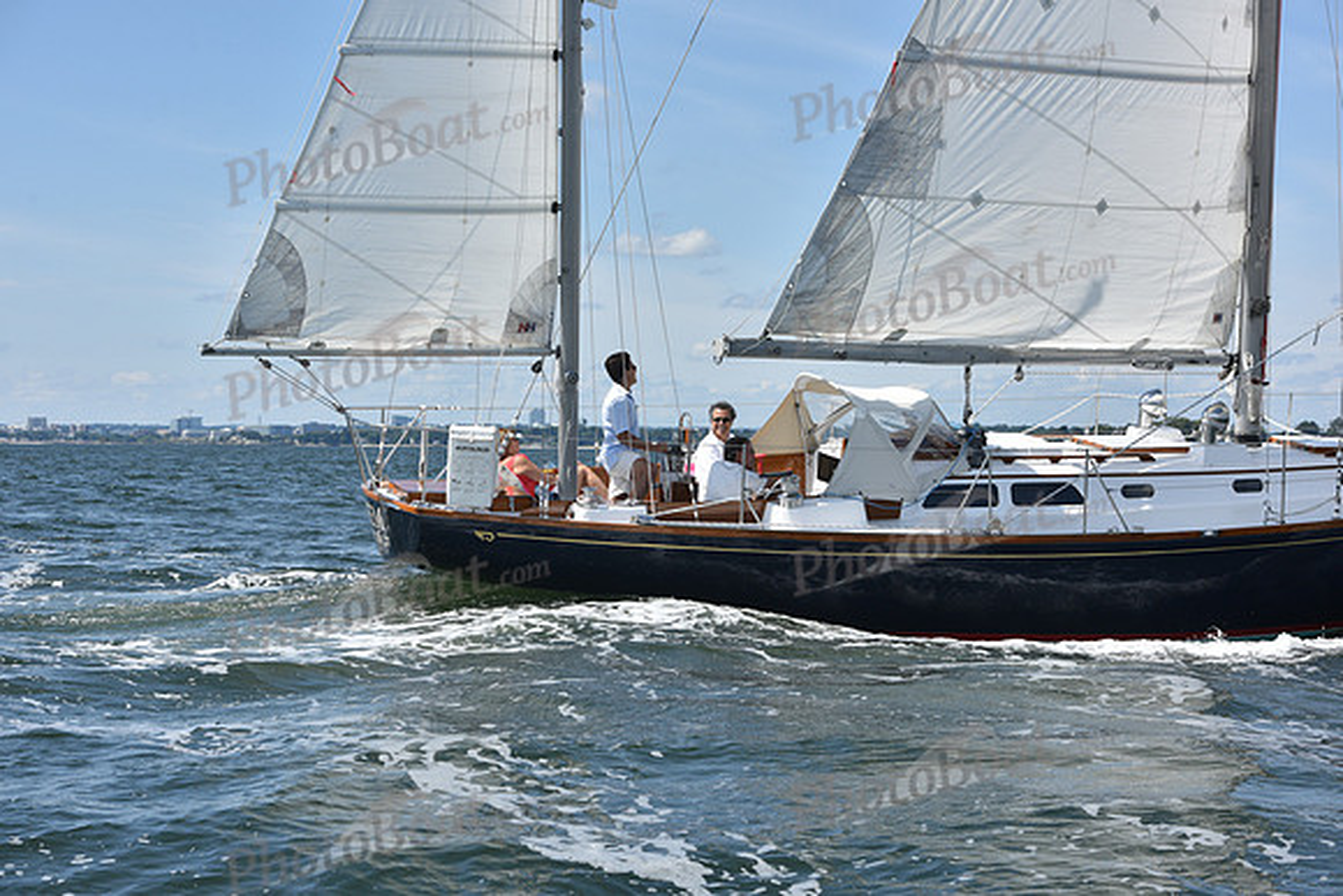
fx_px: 2612
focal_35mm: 70
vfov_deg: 19.5
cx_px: 672
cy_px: 448
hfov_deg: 28.8
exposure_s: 1/1000
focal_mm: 70
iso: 320
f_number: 10
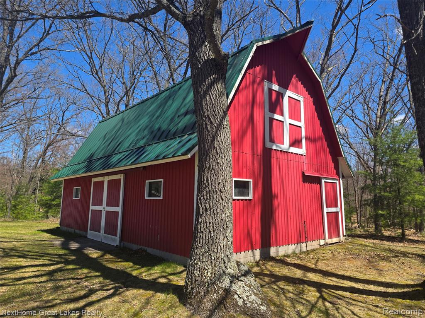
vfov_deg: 58.9
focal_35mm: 23
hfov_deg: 73.9
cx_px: 212
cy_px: 159
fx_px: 282
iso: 80
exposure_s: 1/2921
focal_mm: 6.3
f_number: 1.7
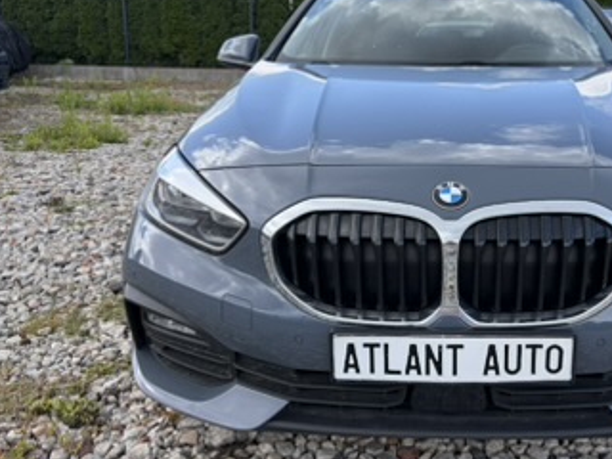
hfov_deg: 46.4
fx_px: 690
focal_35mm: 39
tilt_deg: -9.1
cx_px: 449
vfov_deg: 36.5
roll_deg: -1.1
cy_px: 163
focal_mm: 5.96
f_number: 1.6
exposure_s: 1/1311
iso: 64
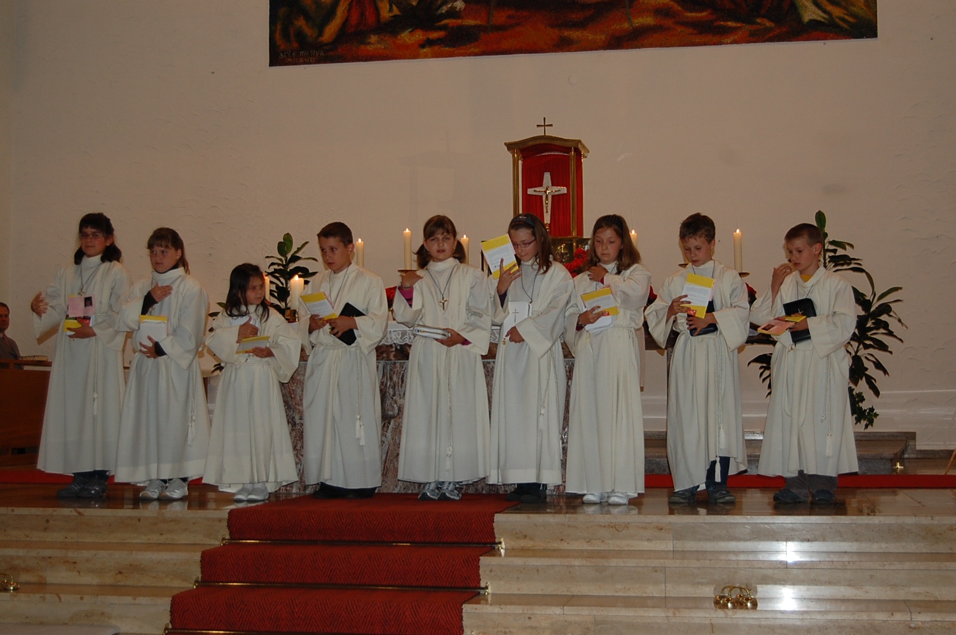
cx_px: 478
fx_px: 1512
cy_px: 318
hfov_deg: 35.1
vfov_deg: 23.7
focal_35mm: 57
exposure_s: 1/60
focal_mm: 38
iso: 400
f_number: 4.8
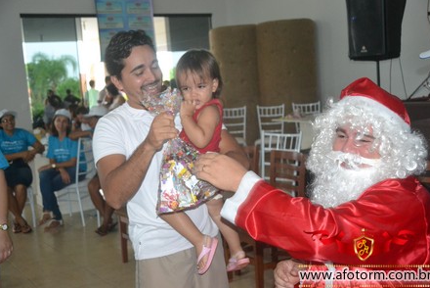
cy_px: 145
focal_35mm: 48
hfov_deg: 41.5
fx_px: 568
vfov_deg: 28.4
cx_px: 217
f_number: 4
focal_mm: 31
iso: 3200
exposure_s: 1/60
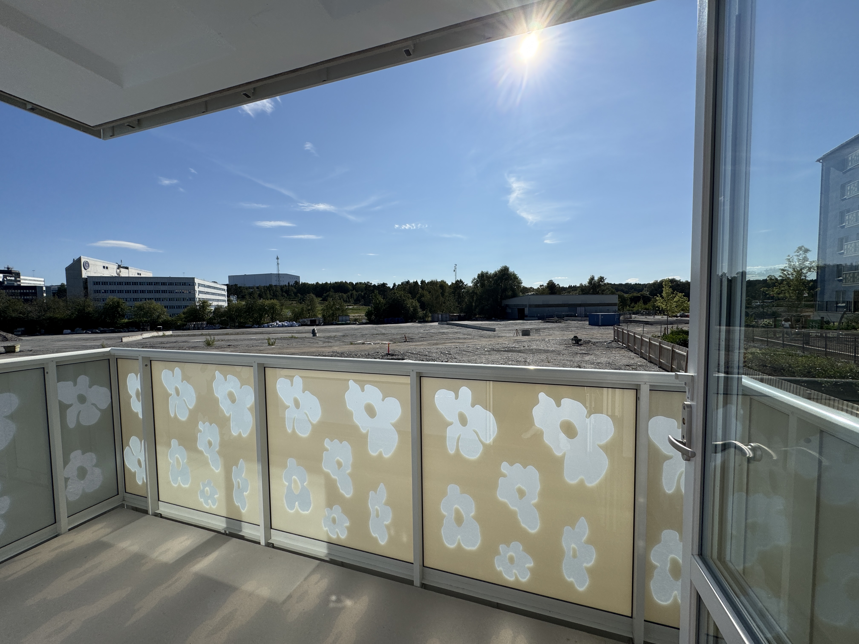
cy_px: 322
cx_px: 430
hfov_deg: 102.1
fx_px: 347
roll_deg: +2.2
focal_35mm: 14
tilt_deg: -3.6
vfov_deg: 85.7
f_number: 2.2
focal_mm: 2.22
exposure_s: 1/3906
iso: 40
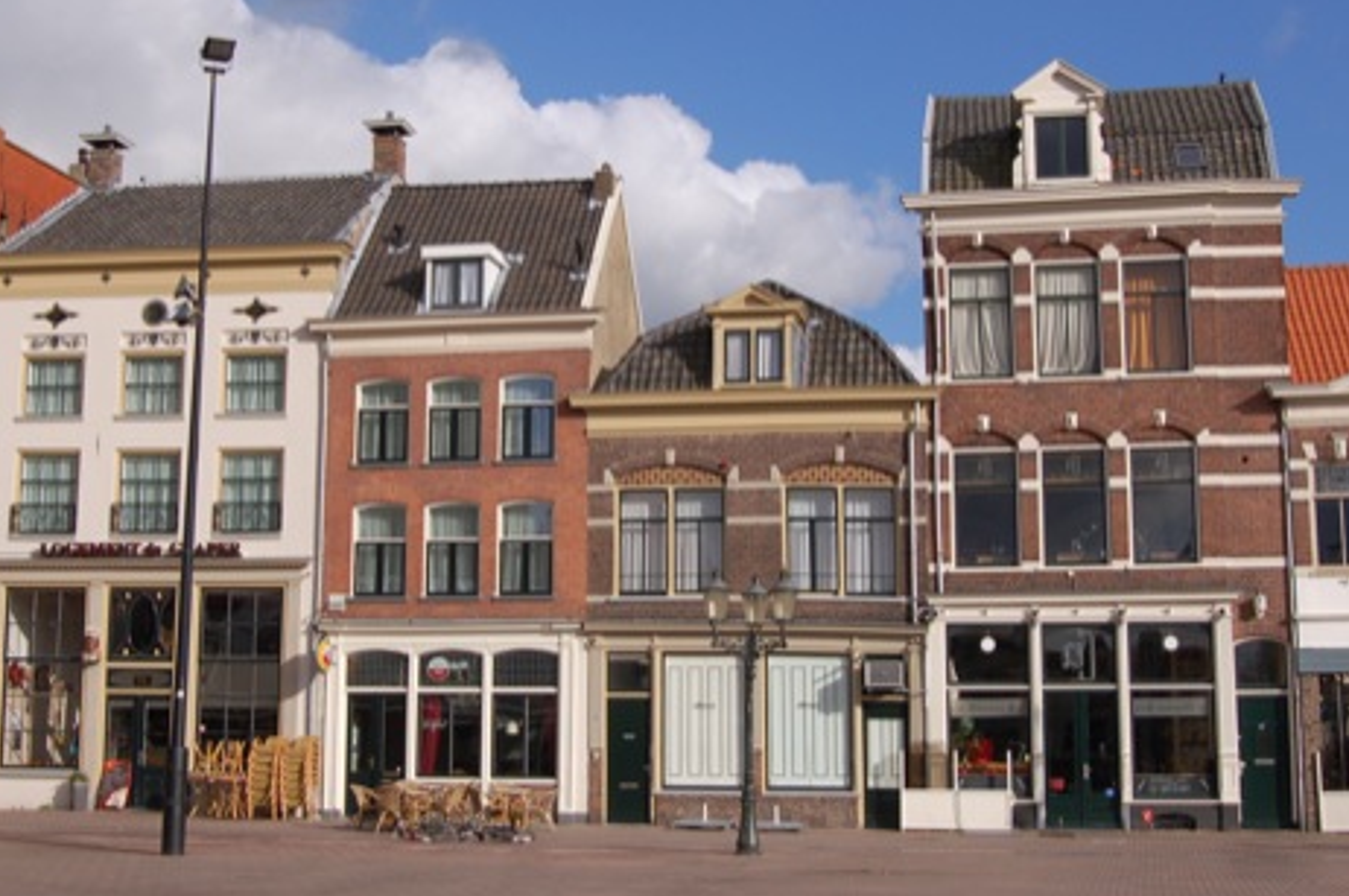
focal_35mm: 54
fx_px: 2021
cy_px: 375
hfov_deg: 36.9
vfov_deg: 25.0
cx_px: 628
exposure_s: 1/320
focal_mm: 26
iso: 200
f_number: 9
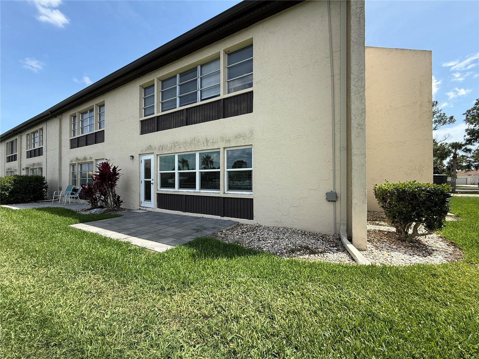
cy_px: 180
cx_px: 240
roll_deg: -0.6
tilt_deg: +0.7
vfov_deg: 85.7
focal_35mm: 14
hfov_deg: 102.1
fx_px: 194
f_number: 2.2
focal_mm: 2.22
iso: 50
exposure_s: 1/1167
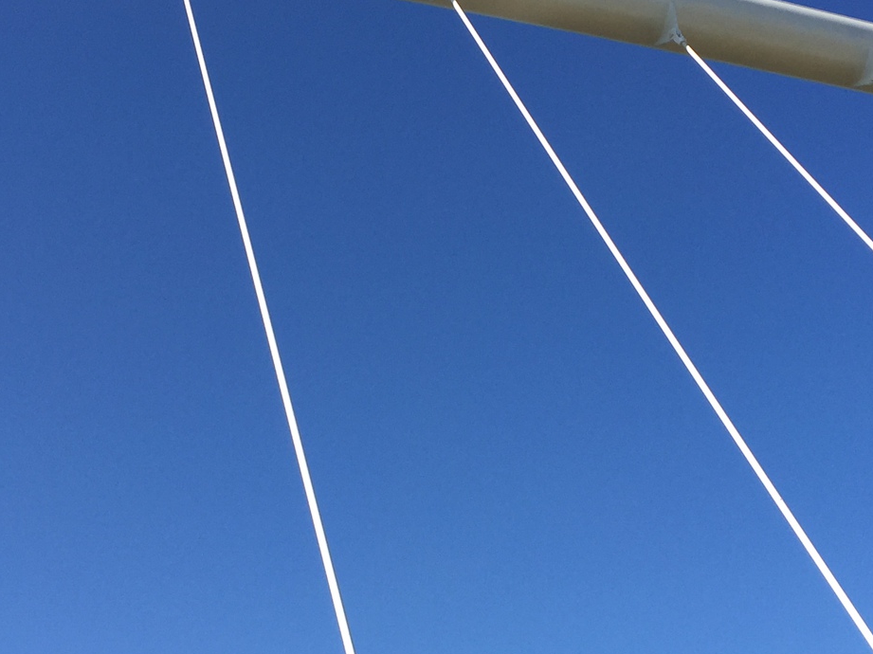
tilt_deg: +28.9
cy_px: 377
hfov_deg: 30.7
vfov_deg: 23.2
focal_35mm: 63
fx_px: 1588
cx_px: 428
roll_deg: +3.9
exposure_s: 1/1980
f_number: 2.2
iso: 32
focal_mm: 4.15
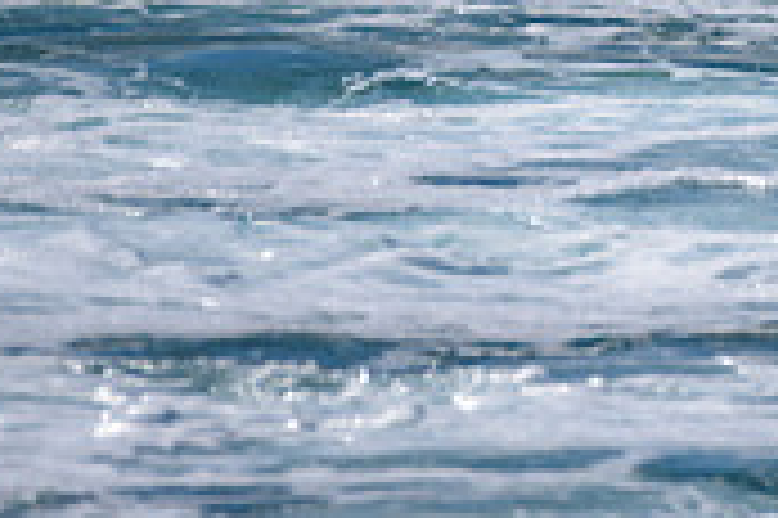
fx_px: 44476
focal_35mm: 2060
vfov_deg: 0.7
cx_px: 835
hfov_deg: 1.0
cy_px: -430
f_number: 5.6
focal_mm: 500
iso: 125
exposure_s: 1/2000
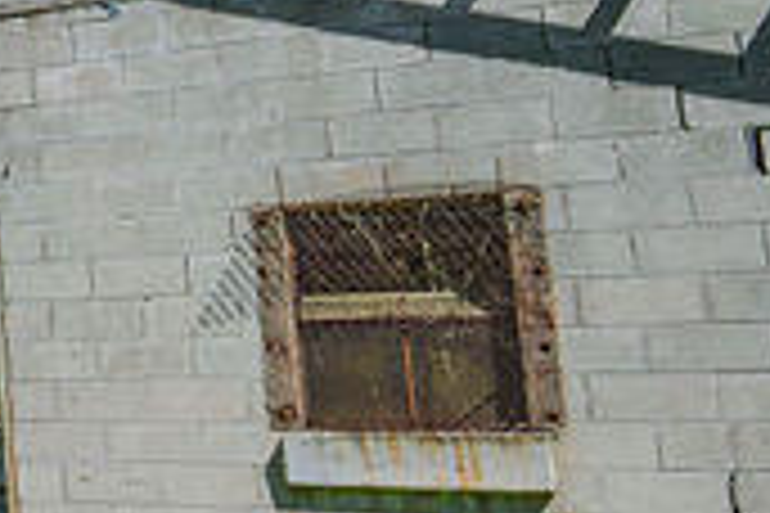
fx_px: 1797
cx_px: -1045
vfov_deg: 16.2
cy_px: 146
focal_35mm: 84
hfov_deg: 15.1
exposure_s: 1/3200
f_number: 4
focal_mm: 14
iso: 400
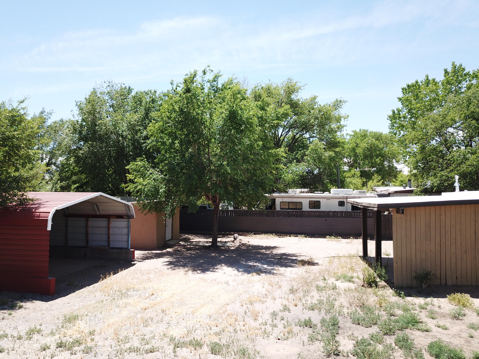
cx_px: 240
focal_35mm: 26
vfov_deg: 53.1
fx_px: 360
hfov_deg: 67.3
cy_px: 180
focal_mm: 4.73
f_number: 2.2
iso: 100
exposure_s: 1/687
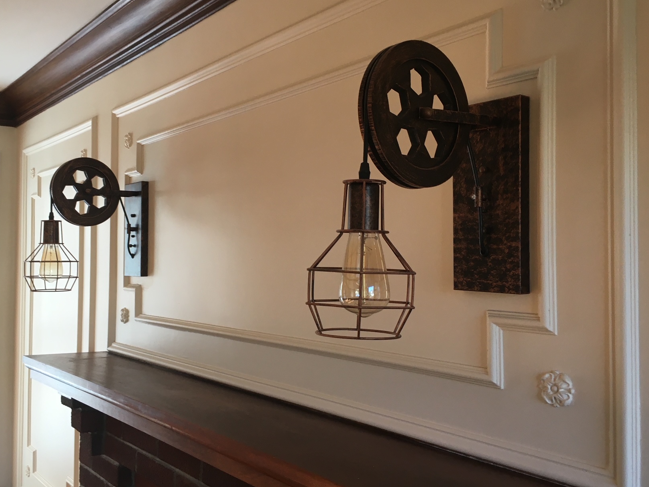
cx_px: 289
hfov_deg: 51.3
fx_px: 675
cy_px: 236
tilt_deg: -0.6
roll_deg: +1.1
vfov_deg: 39.7
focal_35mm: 36
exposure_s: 1/40
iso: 25
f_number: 2.2
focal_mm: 4.15
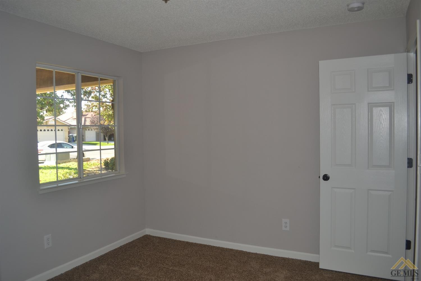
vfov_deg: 47.9
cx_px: 210
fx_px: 316
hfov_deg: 67.4
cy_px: 140
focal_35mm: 27
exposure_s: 1/60
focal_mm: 18
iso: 100
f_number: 3.5
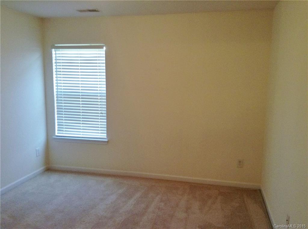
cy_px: 114
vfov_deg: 42.8
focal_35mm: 33
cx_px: 154
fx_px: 293
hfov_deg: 55.4
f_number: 2.4
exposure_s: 1/25
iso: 100
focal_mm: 3.3
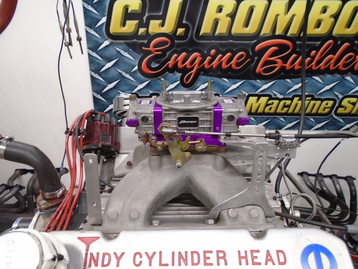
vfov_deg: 53.1
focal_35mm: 26
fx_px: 269
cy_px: 134
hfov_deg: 67.3
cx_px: 179
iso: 200
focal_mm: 4.6
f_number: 3.2
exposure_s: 1/30
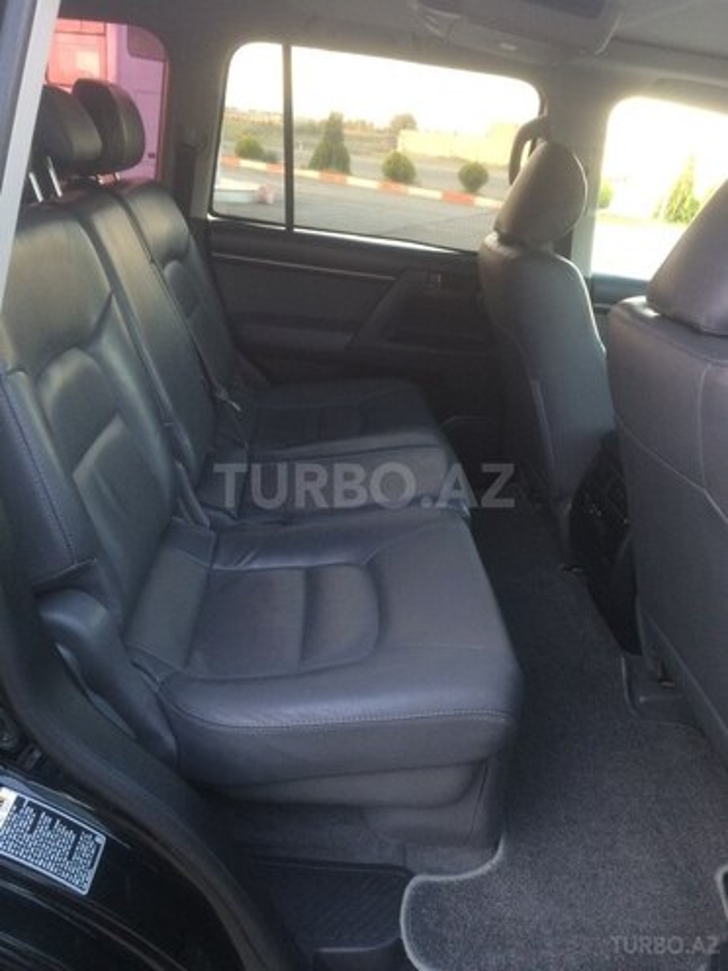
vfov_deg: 61.7
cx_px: 364
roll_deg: -7.8
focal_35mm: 29
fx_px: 813
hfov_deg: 48.2
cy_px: 486
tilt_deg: -25.0
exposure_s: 1/33
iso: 125
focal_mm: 4.15
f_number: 2.2
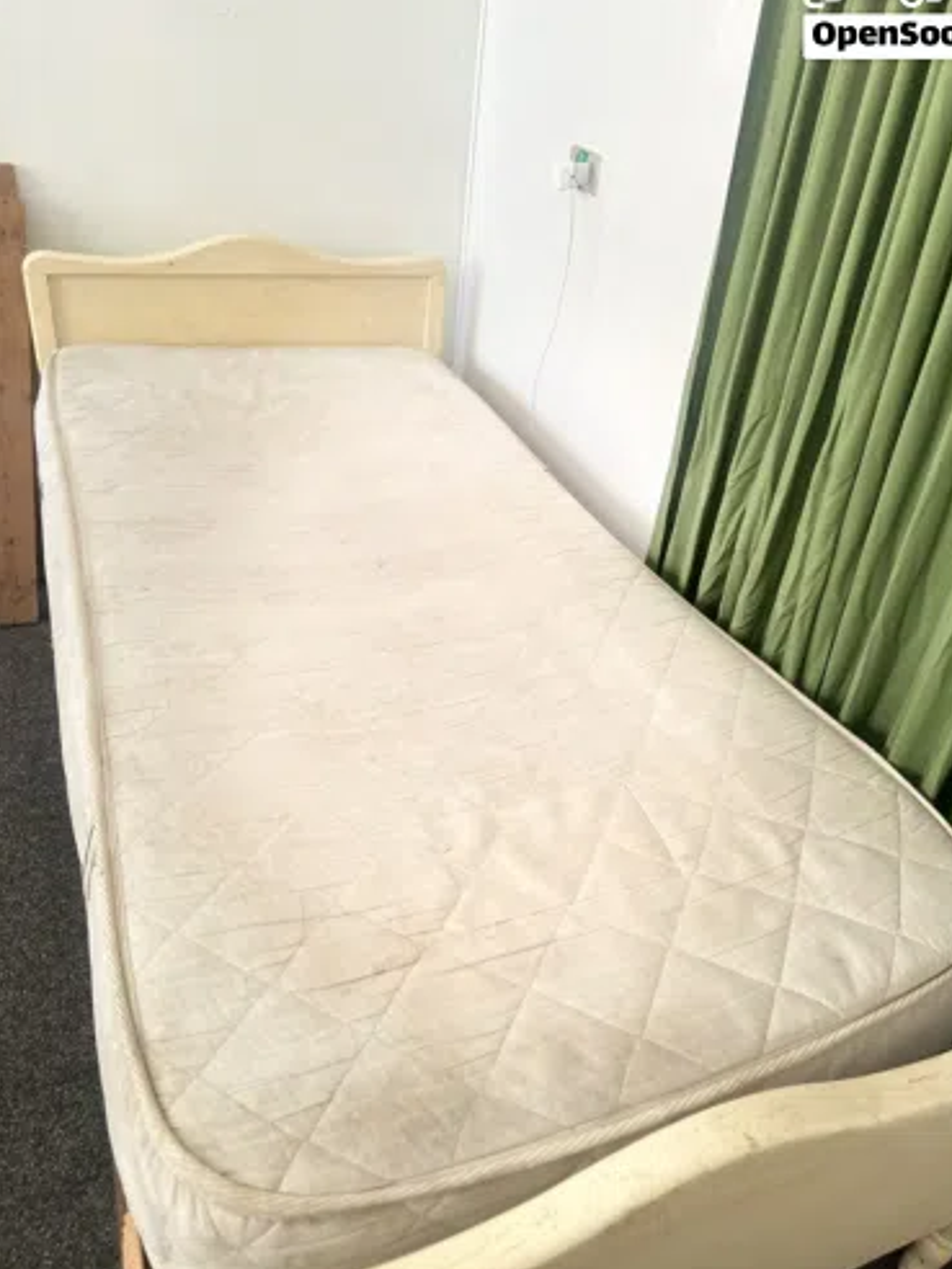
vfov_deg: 67.3
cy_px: 644
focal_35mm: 26
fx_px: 953
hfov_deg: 53.1
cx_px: 485
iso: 640
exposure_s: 1/60
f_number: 1.78
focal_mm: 6.86
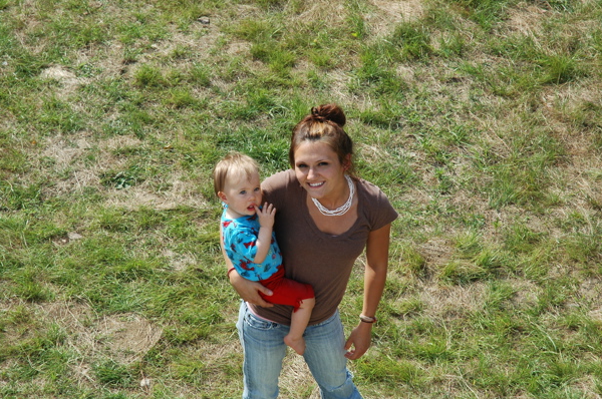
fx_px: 1870
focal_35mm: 112
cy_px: 212
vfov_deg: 12.2
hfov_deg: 18.3
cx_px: 296
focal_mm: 70
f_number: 8
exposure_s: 1/250
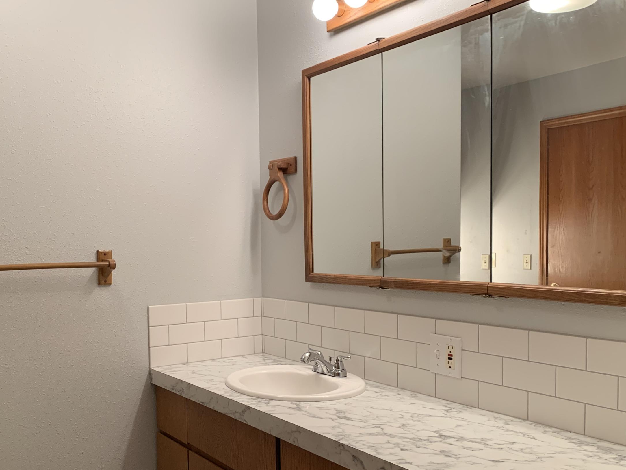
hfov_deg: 51.2
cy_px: 283
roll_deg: +0.7
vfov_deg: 39.5
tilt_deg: -4.8
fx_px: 651
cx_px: 267
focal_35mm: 36
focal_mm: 4.25
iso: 64
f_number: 1.8
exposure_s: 1/60
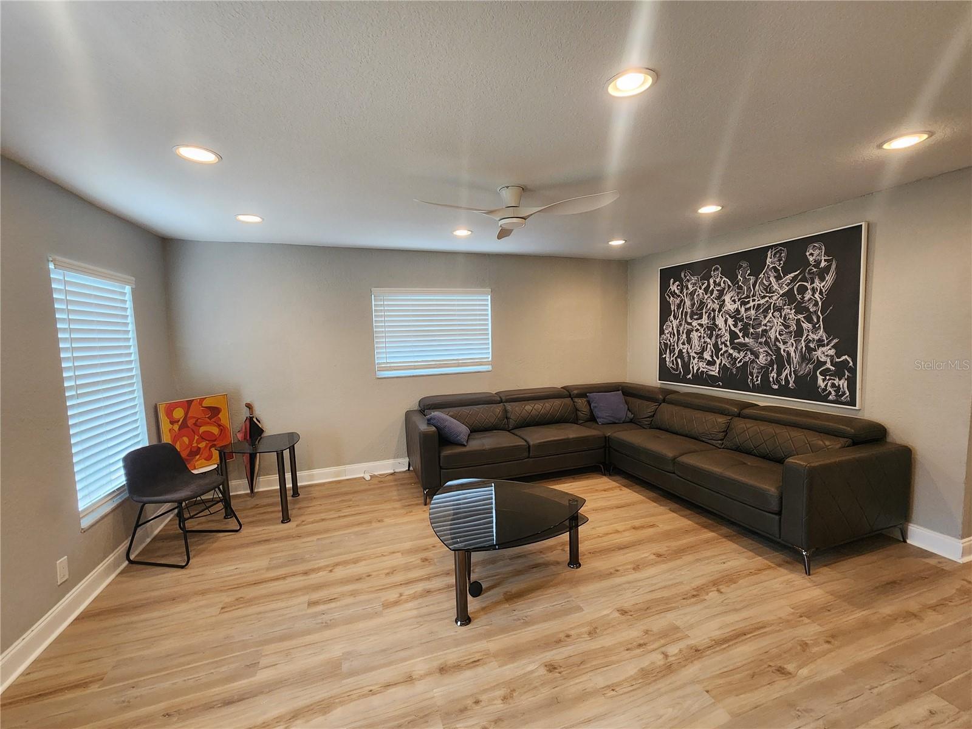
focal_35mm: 13
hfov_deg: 106.2
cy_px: 364
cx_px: 486
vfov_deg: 89.9
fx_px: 365
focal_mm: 2.2
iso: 200
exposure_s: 1/60
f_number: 2.2
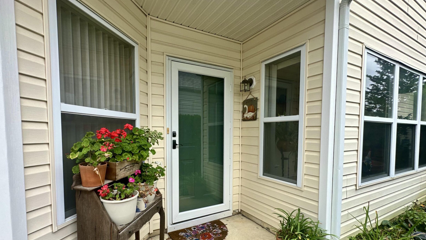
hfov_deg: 99.3
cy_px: 144
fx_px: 181
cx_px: 203
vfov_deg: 66.5
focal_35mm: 16
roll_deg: -2.2
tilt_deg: -3.6
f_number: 2.2
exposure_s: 1/253
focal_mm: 2.22
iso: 40
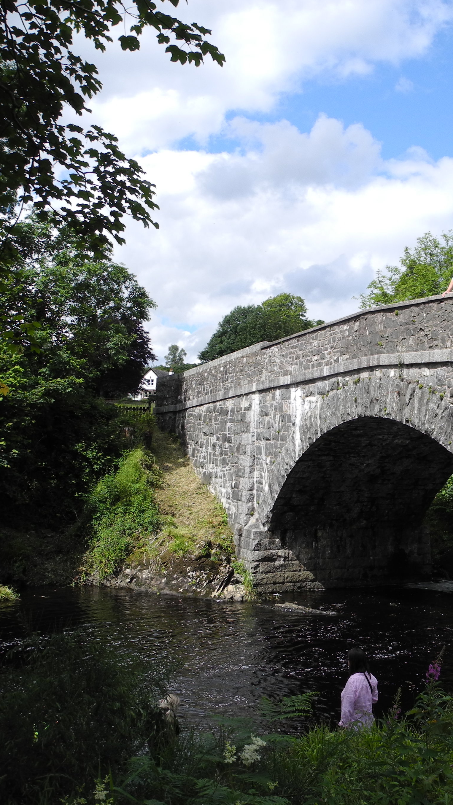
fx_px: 875
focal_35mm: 41
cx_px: 440
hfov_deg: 27.5
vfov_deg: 49.4
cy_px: 400
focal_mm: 6
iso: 100
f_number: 3.2
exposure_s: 1/948
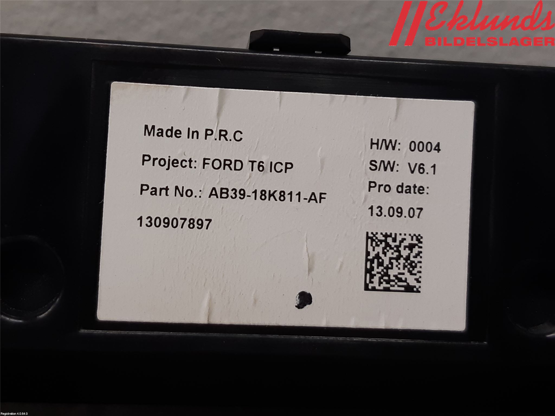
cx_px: 278
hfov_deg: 67.3
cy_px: 208
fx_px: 417
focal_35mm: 26
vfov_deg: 53.1
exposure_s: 1/50
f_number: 1.7
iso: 80
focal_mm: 3.93
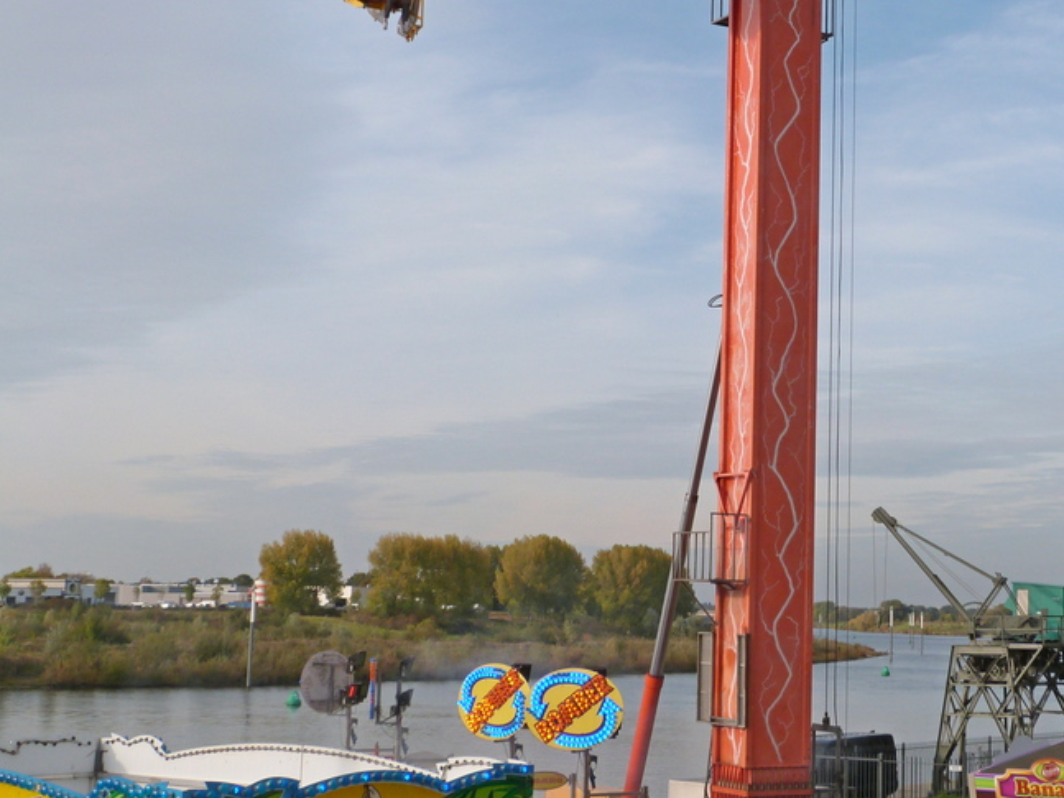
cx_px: 807
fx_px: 2090
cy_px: 224
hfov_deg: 28.1
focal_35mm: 68
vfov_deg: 21.5
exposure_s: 1/250
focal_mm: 7.8
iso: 100
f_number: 5.6
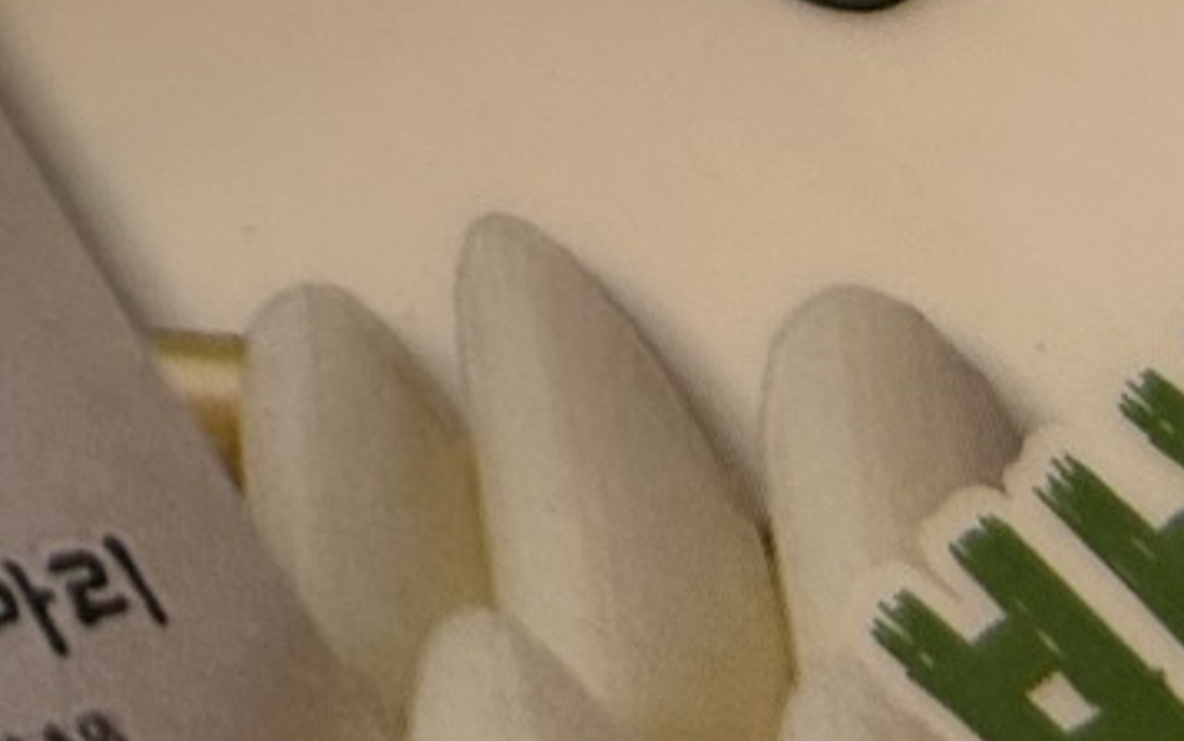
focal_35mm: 154
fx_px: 4971
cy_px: -1585
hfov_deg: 11.4
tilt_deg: -39.6
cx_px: -1614
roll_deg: -9.5
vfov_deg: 7.4
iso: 40
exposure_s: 1/128
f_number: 1.5
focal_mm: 5.7
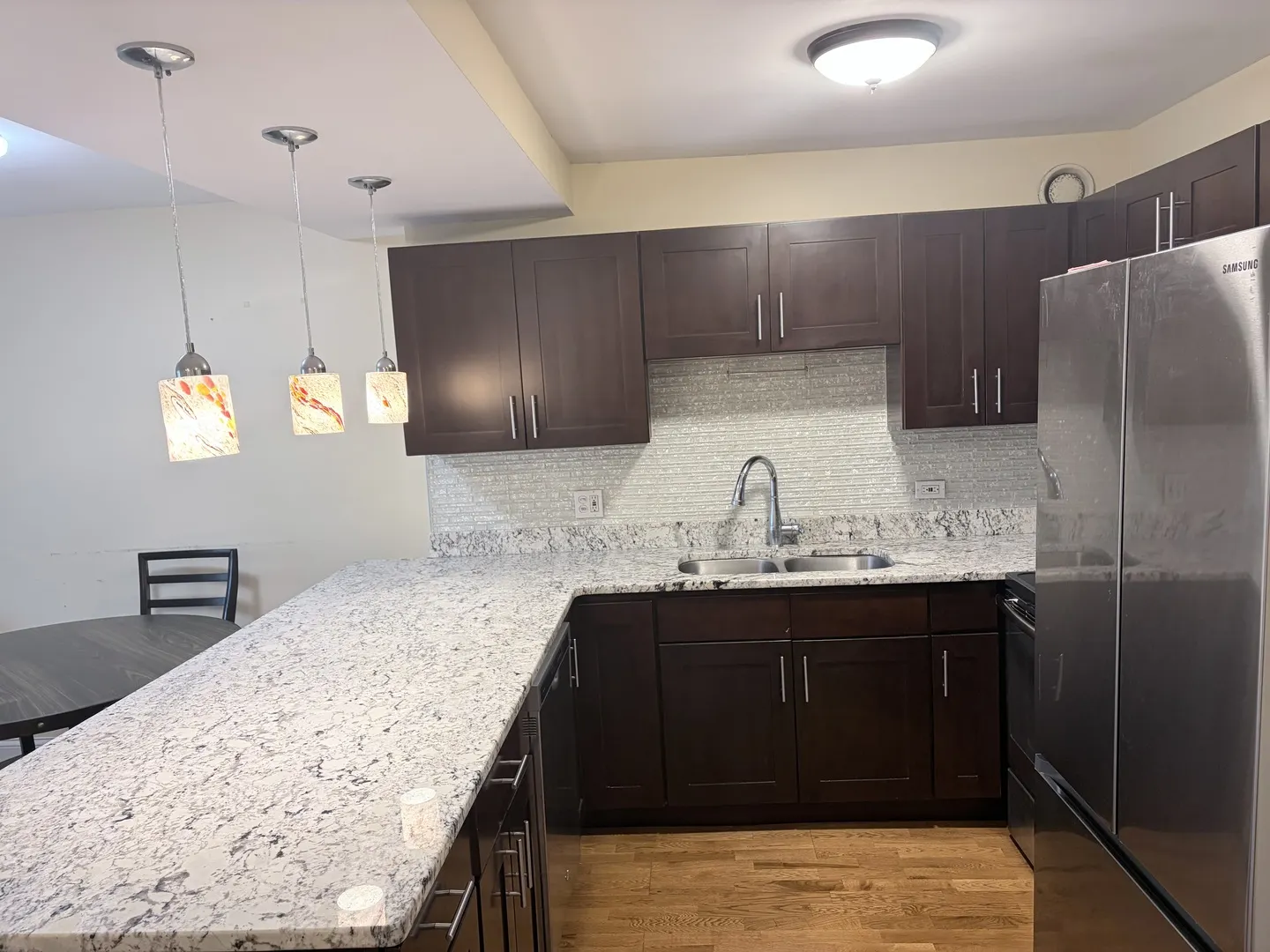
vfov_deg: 53.1
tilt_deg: -6.3
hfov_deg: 67.3
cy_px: 476
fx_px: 954
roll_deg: +3.9
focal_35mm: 26
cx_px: 635
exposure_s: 1/60
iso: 125
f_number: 1.6
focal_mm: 5.96
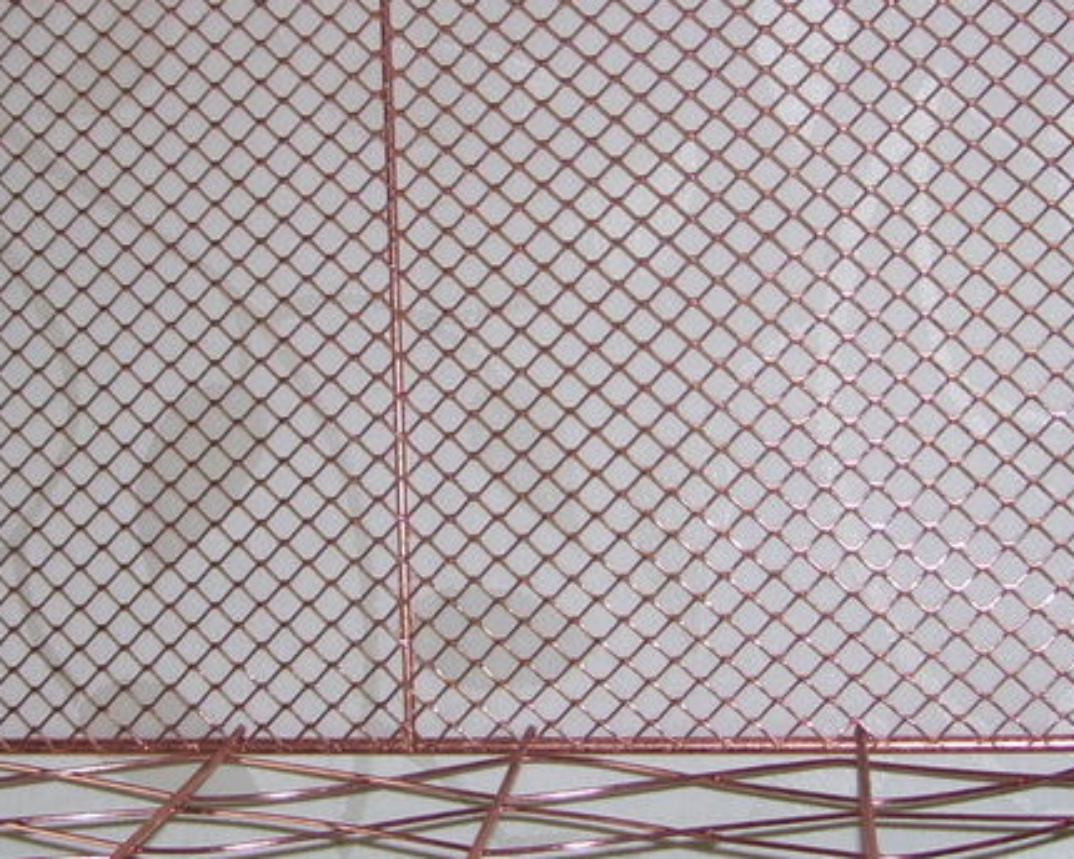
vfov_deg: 18.2
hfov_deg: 22.6
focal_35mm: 84
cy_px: 270
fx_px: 2670
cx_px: 360
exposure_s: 1/60
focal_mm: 6
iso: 80
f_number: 2.7
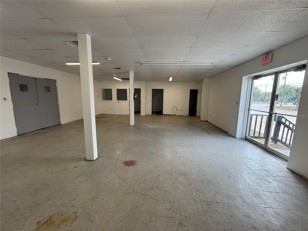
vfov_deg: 85.7
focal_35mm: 14
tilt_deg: -8.1
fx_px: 125
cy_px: 116
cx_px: 154
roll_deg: -1.5
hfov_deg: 102.1
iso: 100
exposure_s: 1/120
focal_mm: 2.22
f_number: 2.2
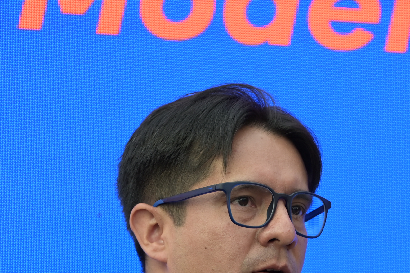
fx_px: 4339
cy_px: 324
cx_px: 263
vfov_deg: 3.6
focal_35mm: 381
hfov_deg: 5.4
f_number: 2.8
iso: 320
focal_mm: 135
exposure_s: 1/250
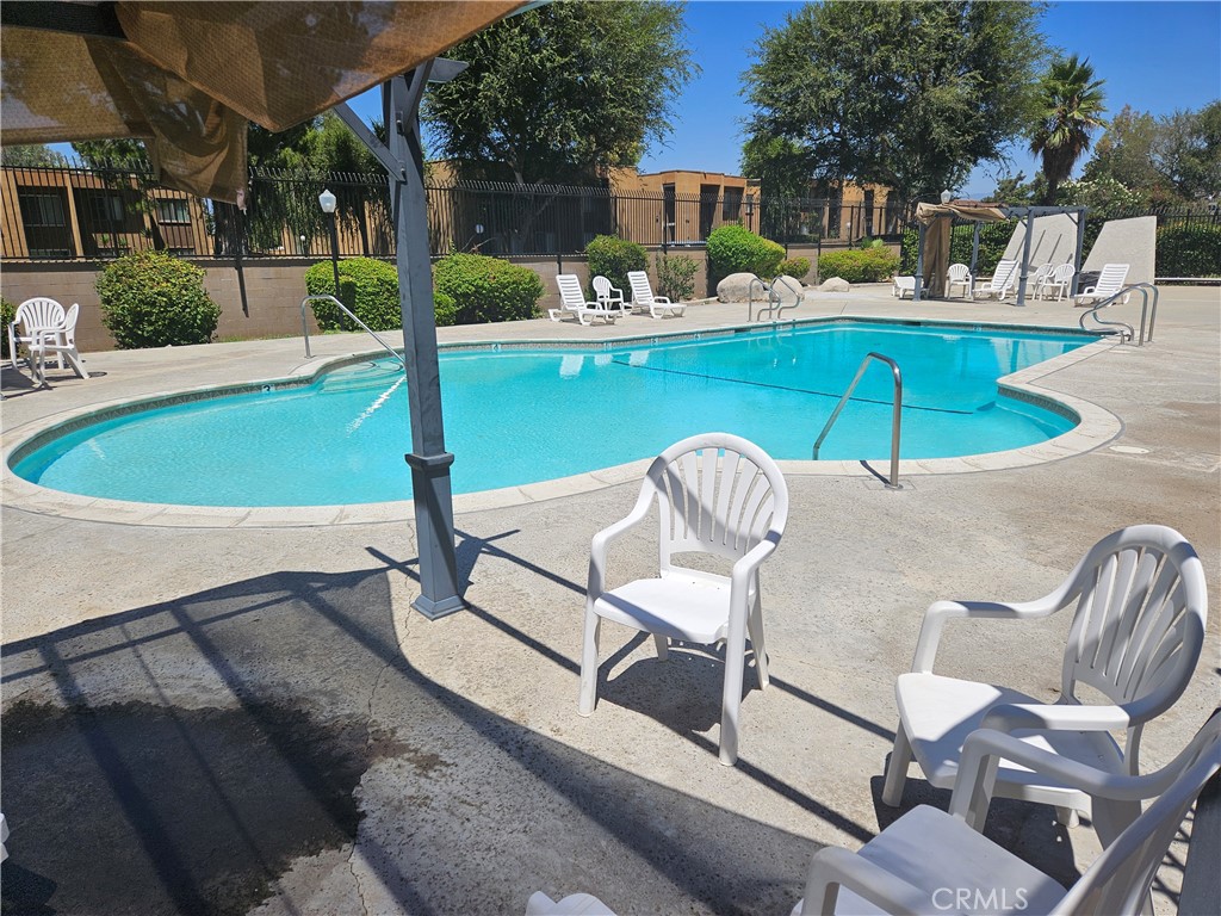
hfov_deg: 73.9
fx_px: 811
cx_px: 610
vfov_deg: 58.9
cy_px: 458
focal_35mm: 23
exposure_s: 1/3935
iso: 25
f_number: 1.8
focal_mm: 5.4
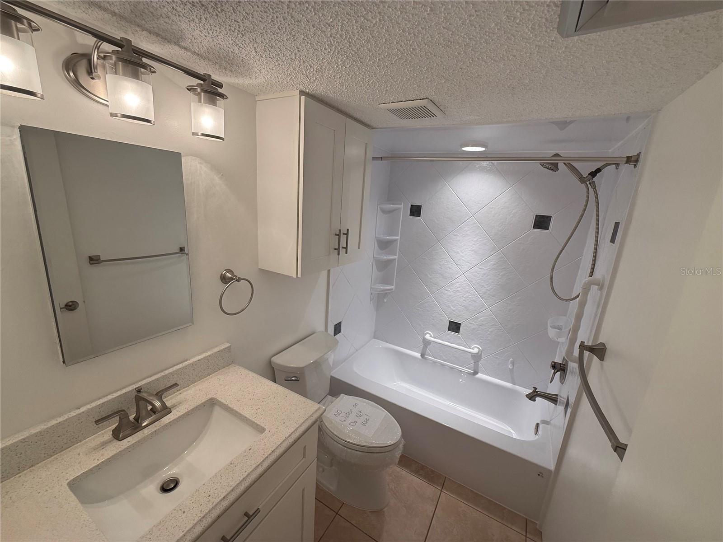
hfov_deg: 102.1
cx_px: 362
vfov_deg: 85.7
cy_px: 271
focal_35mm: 14
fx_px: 292
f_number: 2.2
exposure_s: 1/120
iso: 100
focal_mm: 2.22
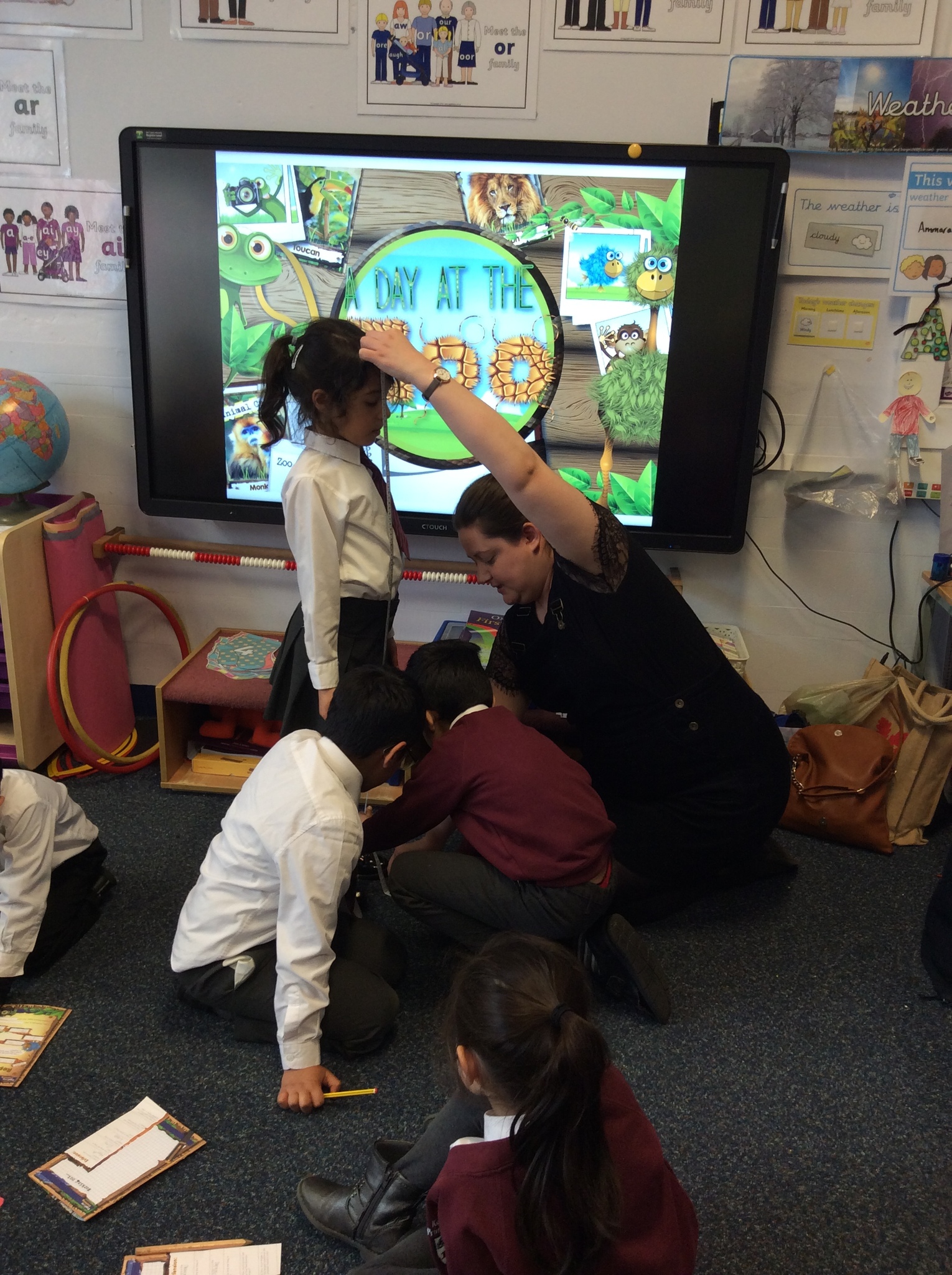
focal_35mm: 32
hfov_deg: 44.1
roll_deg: -1.7
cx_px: 476
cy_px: 638
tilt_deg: -17.2
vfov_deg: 56.9
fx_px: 1176
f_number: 2.4
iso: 50
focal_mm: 3.3
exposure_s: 1/25
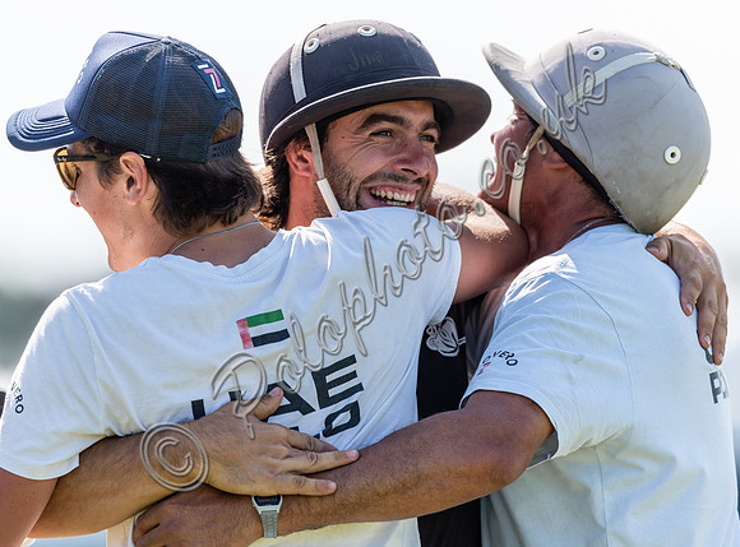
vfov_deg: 2.8
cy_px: 274
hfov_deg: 3.7
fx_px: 11387
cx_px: 400
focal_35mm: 535
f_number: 4
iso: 320
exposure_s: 1/2500
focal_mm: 500
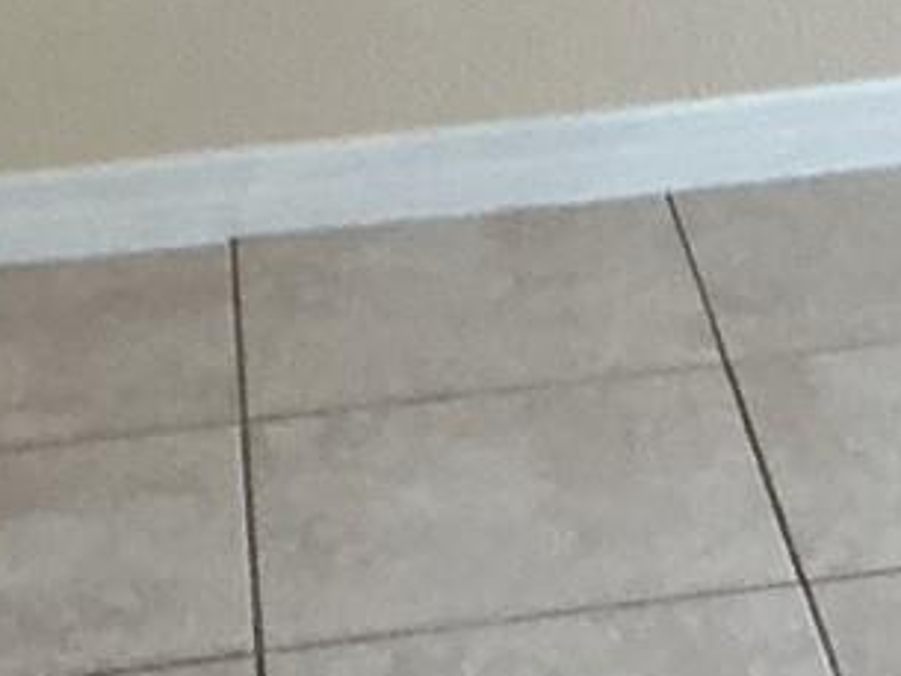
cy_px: -933
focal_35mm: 152
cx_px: 1146
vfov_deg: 8.9
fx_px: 3958
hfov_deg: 12.6
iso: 200
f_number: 1.8
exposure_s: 1/60
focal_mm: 3
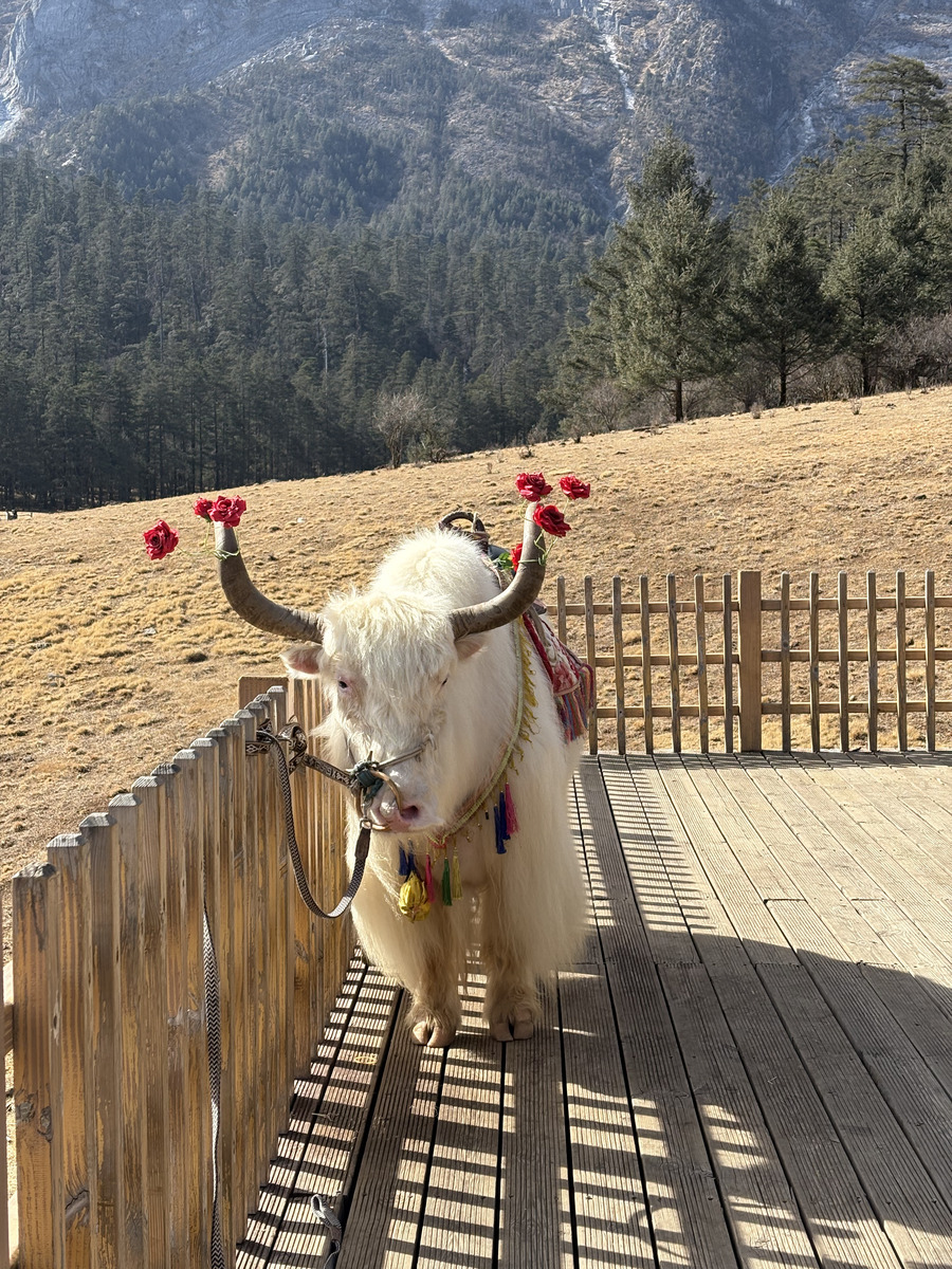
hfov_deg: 28.0
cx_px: 476
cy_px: 634
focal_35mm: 52
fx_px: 1907
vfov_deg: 36.8
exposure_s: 1/1799
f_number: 1.6
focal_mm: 5.96
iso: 50
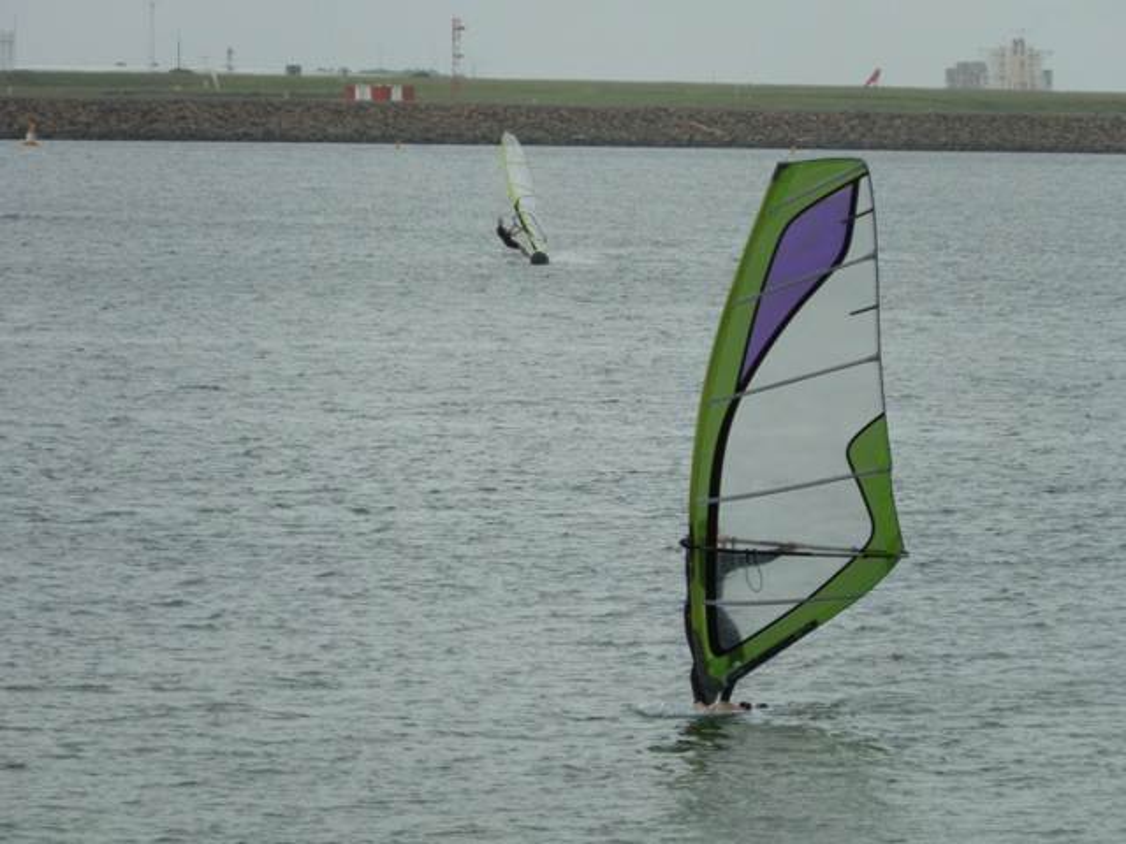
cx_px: 563
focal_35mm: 383
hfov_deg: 5.2
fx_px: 12458
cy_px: 422
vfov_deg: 3.9
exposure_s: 1/250
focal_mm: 68.55
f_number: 4.1
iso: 125
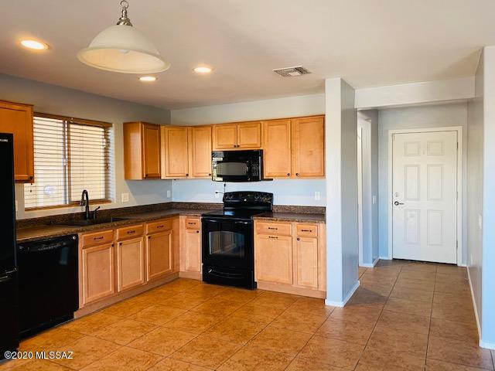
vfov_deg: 53.1
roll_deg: +0.5
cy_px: 186
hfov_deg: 67.3
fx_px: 372
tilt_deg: -0.8
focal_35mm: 26
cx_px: 248
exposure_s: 1/60
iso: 160
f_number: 1.8
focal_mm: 4.25
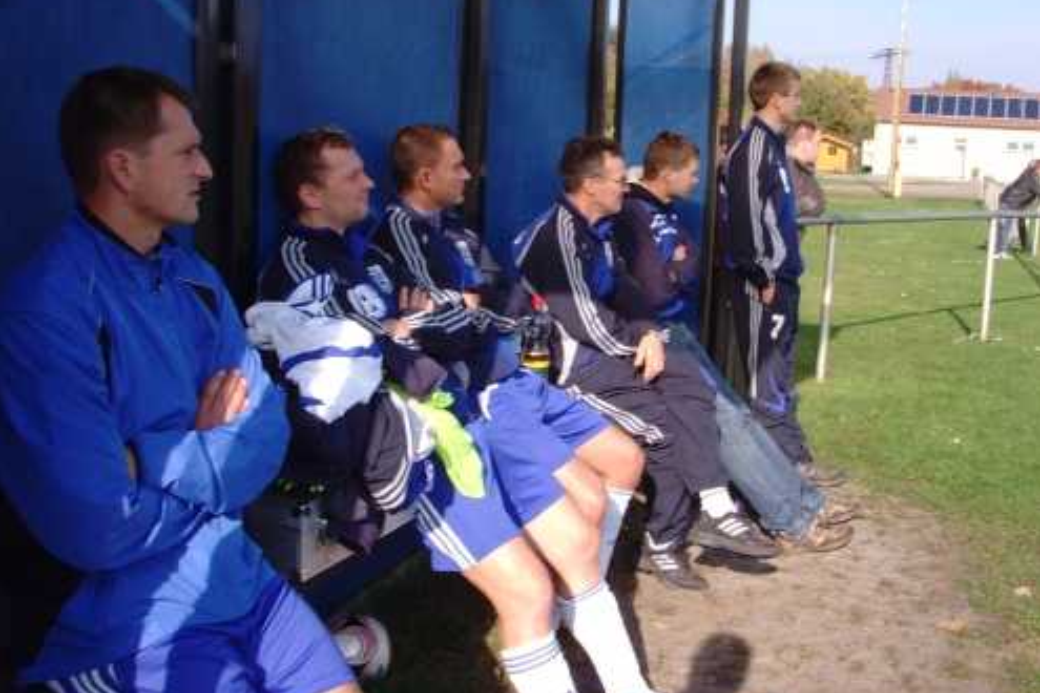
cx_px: 519
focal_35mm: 41
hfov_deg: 47.4
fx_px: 1184
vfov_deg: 32.6
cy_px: 335
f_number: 6.3
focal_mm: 6.6
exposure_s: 1/125
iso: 80
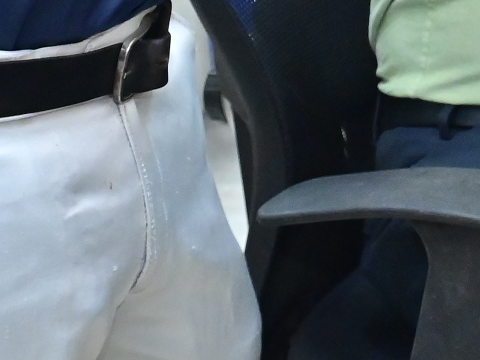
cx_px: 972
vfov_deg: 7.6
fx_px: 2608
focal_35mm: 188
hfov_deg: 9.8
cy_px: -346
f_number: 4
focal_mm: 30
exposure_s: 1/125
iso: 2500
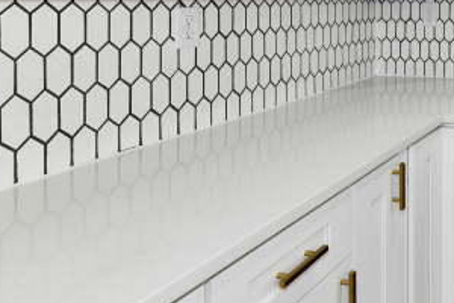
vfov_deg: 34.7
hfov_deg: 39.4
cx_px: 545
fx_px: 441
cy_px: 8
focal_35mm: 35
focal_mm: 14
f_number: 6.3
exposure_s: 1/60
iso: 640
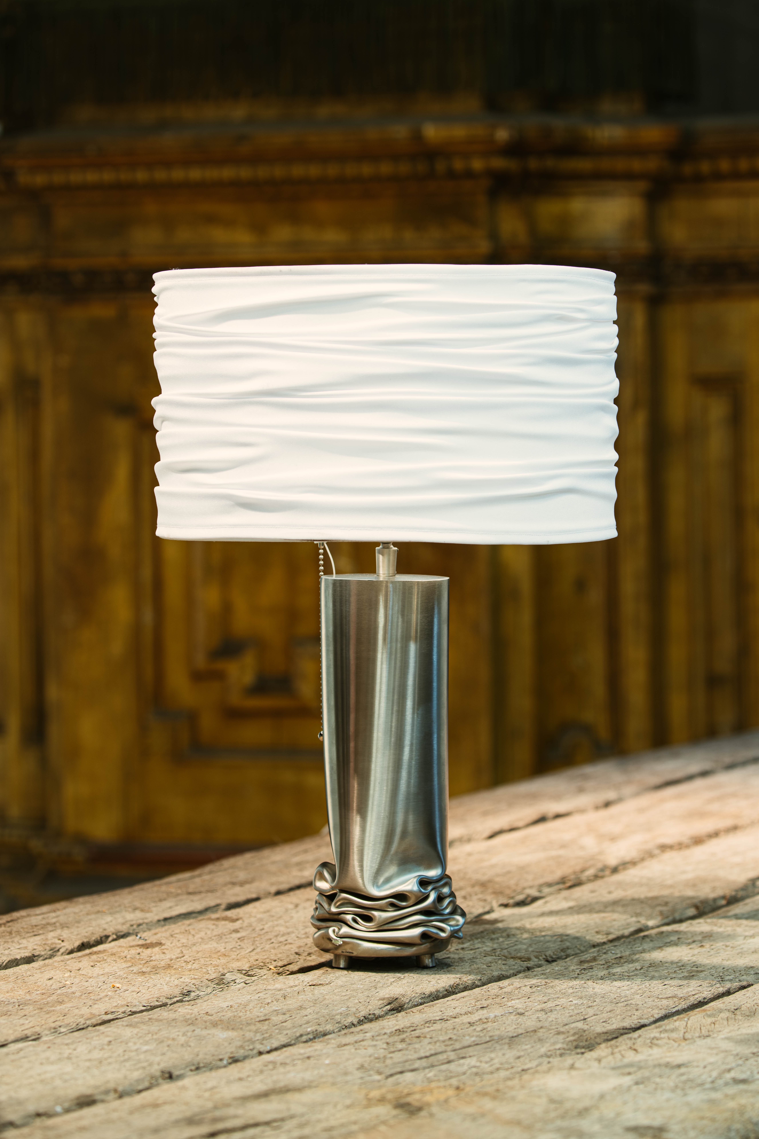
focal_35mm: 135
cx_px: 380
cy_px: 570
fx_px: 4268
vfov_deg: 15.2
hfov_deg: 10.2
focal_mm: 135
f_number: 6.3
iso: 100
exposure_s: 1/1.25
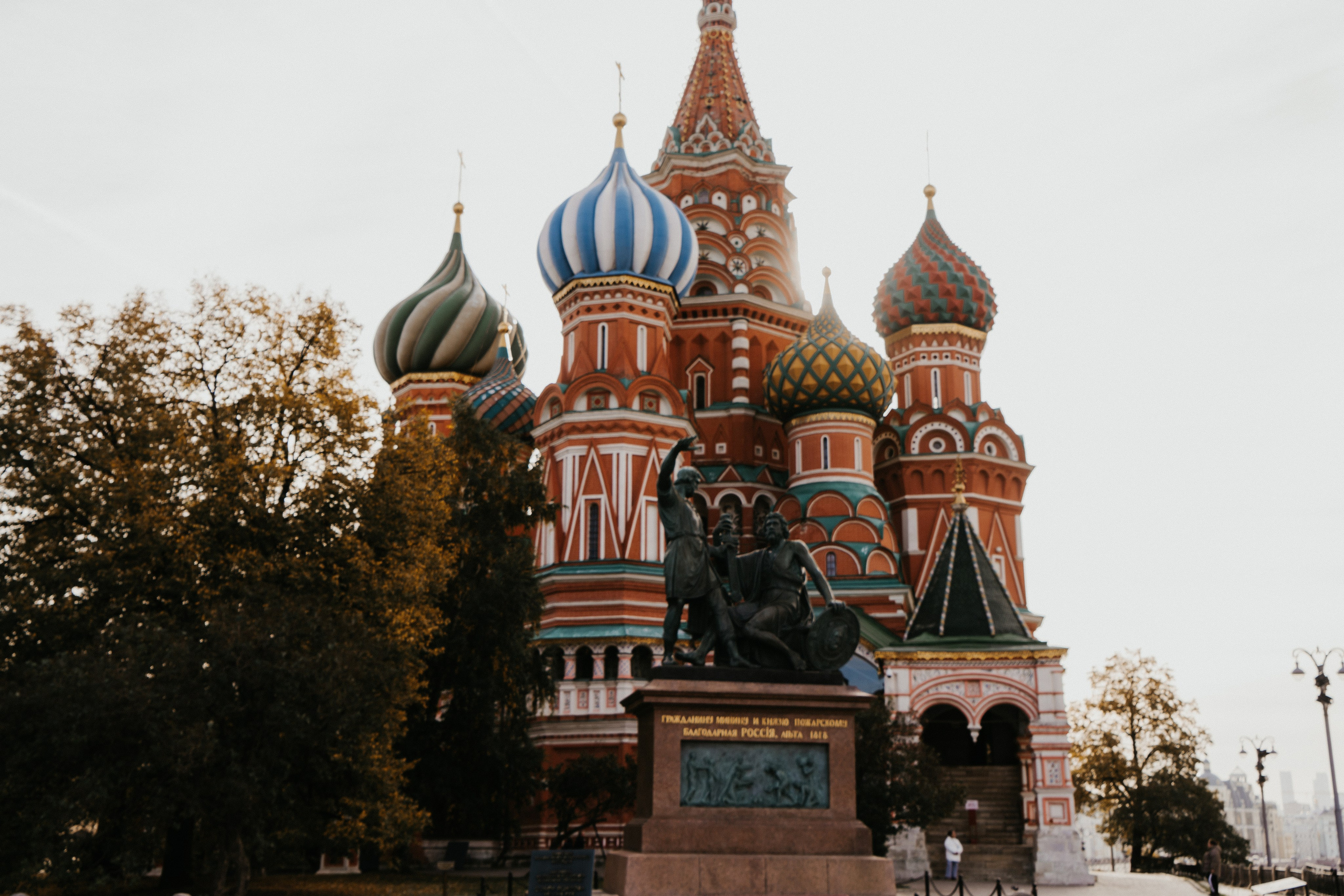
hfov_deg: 55.6
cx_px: 672
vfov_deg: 38.7
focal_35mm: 34
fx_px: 1274
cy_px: 476
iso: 100
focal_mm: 32
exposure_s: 1/160
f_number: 6.3
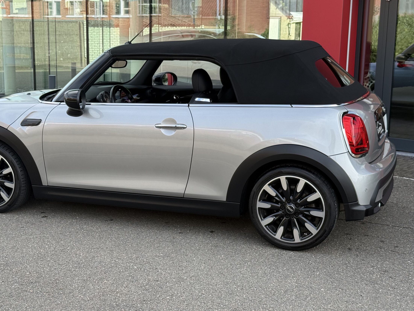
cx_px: 174
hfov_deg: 34.3
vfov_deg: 26.1
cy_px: 143
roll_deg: -0.6
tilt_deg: -10.5
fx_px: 670
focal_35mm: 56
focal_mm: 6.76
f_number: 1.78
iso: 64
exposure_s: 1/1041
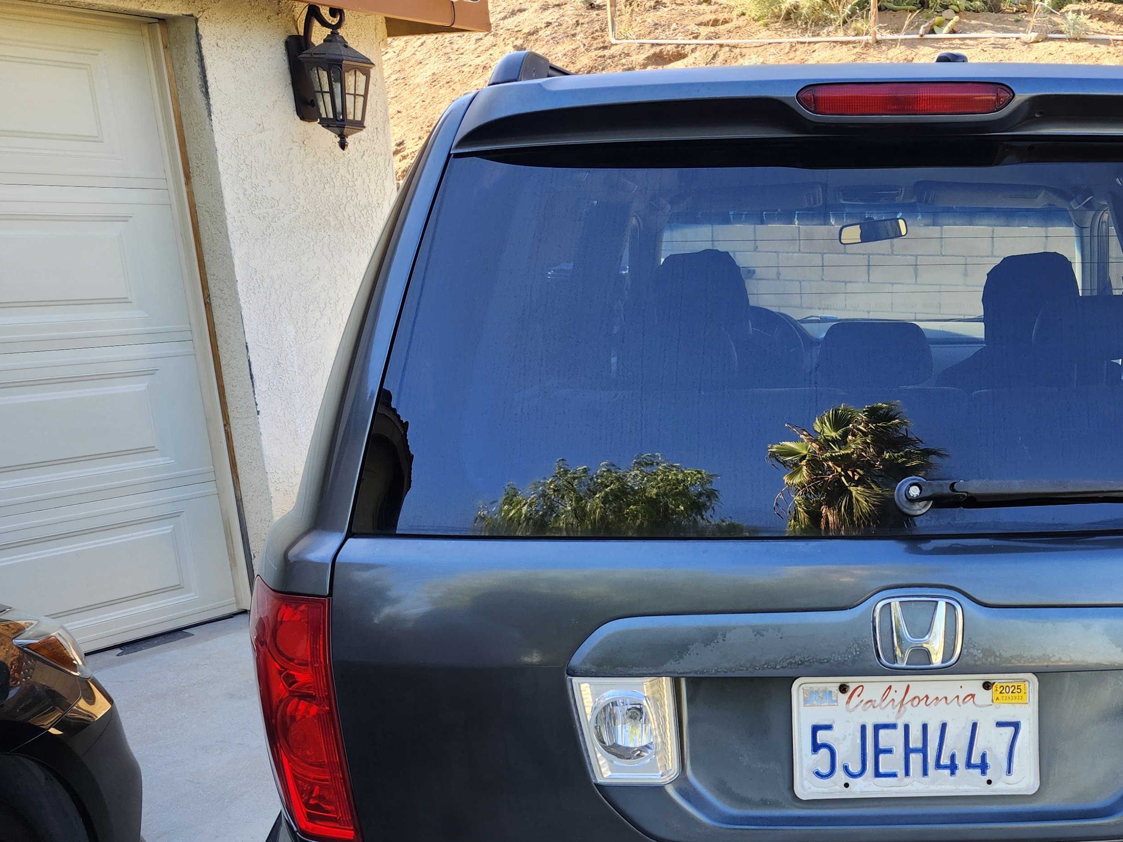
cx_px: 891
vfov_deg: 37.4
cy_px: 665
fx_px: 1200
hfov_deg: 47.5
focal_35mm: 37
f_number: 1.8
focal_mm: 5.54
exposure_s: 1/180
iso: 32
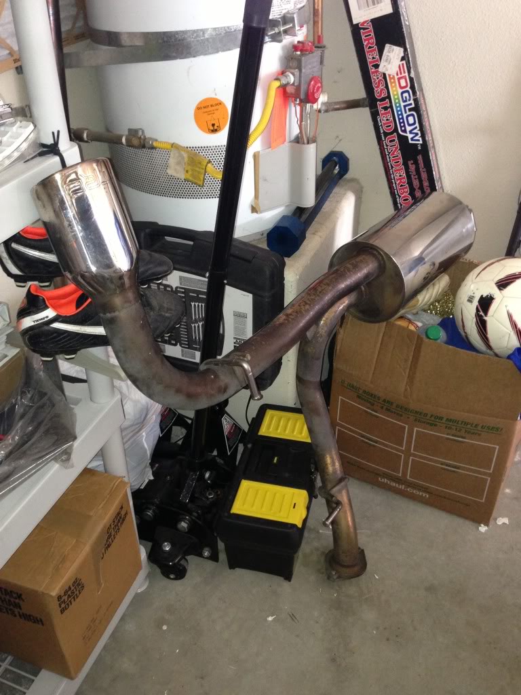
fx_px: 662
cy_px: 348
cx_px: 260
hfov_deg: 42.9
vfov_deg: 55.4
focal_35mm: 33
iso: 250
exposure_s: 1/16
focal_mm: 4.1
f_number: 2.4
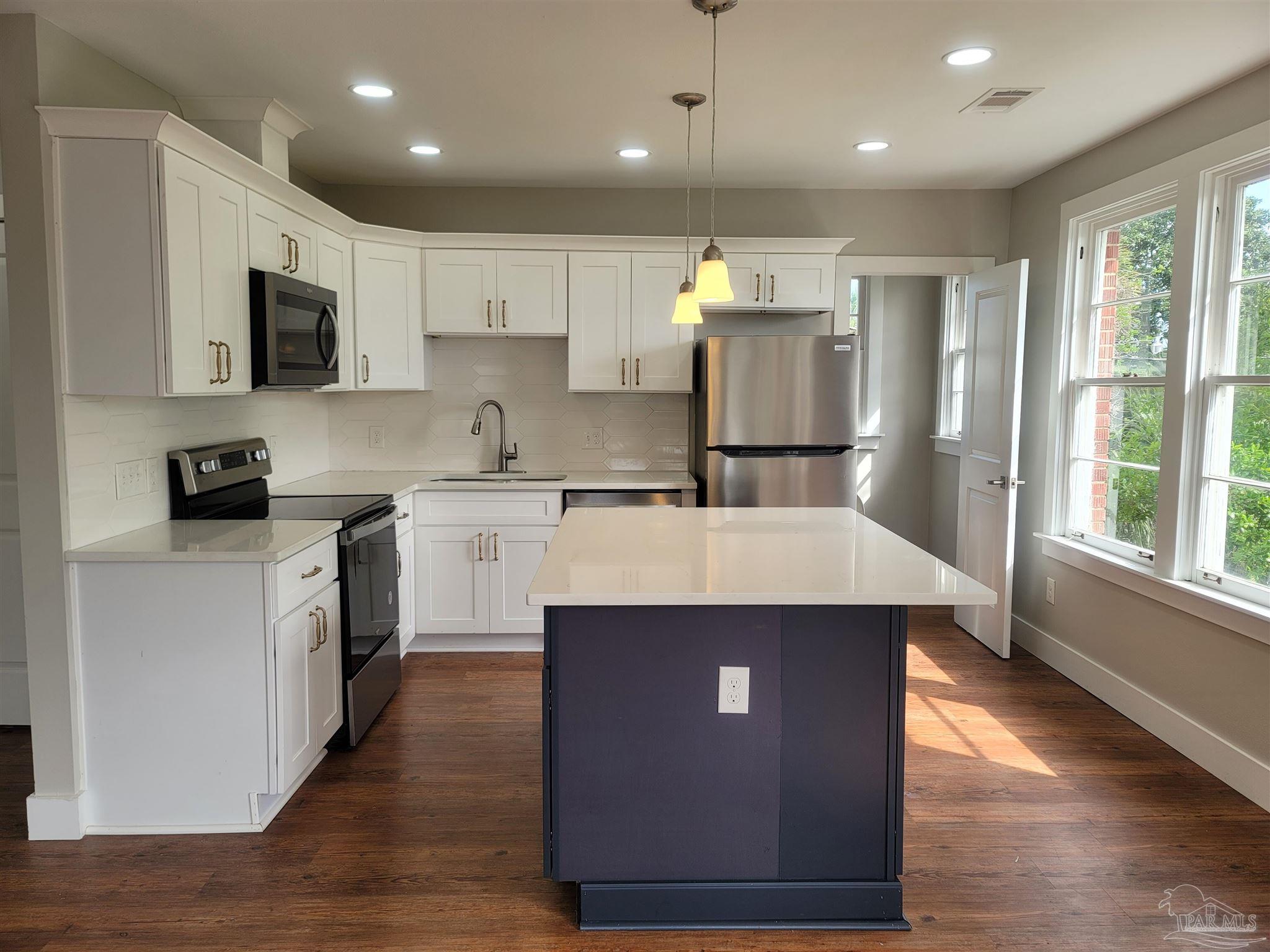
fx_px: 917
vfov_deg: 54.9
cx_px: 635
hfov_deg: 69.4
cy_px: 476
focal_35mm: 25
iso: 20
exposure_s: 1/120
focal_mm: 7
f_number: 1.8
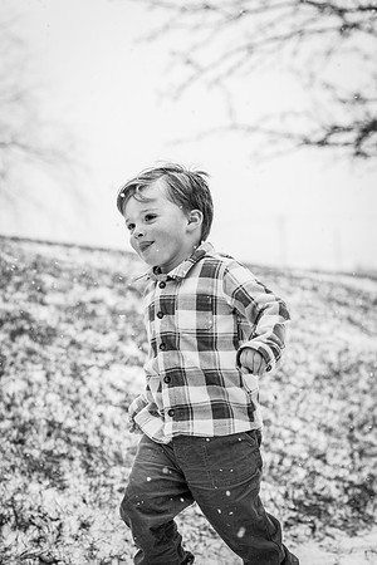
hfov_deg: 10.7
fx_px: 2003
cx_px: 285
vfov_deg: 16.1
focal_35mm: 128
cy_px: 283
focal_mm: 85
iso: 320
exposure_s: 1/500
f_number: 4.5
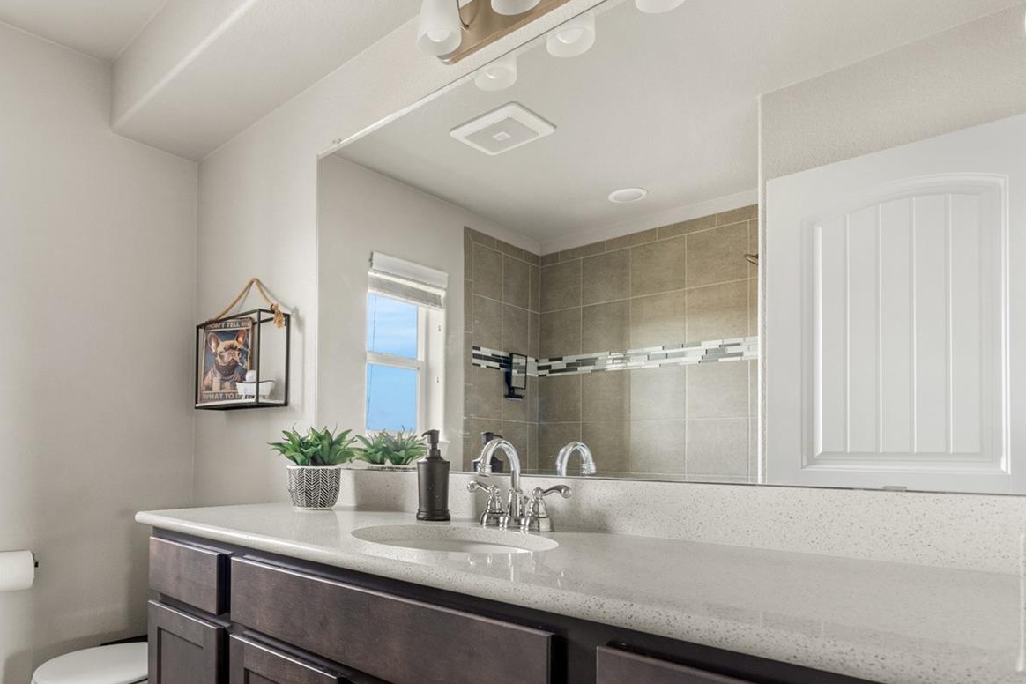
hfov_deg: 74.1
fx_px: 647
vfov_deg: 54.8
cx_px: 330
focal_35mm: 23
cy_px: 445
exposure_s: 1
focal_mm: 16.5
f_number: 8
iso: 500
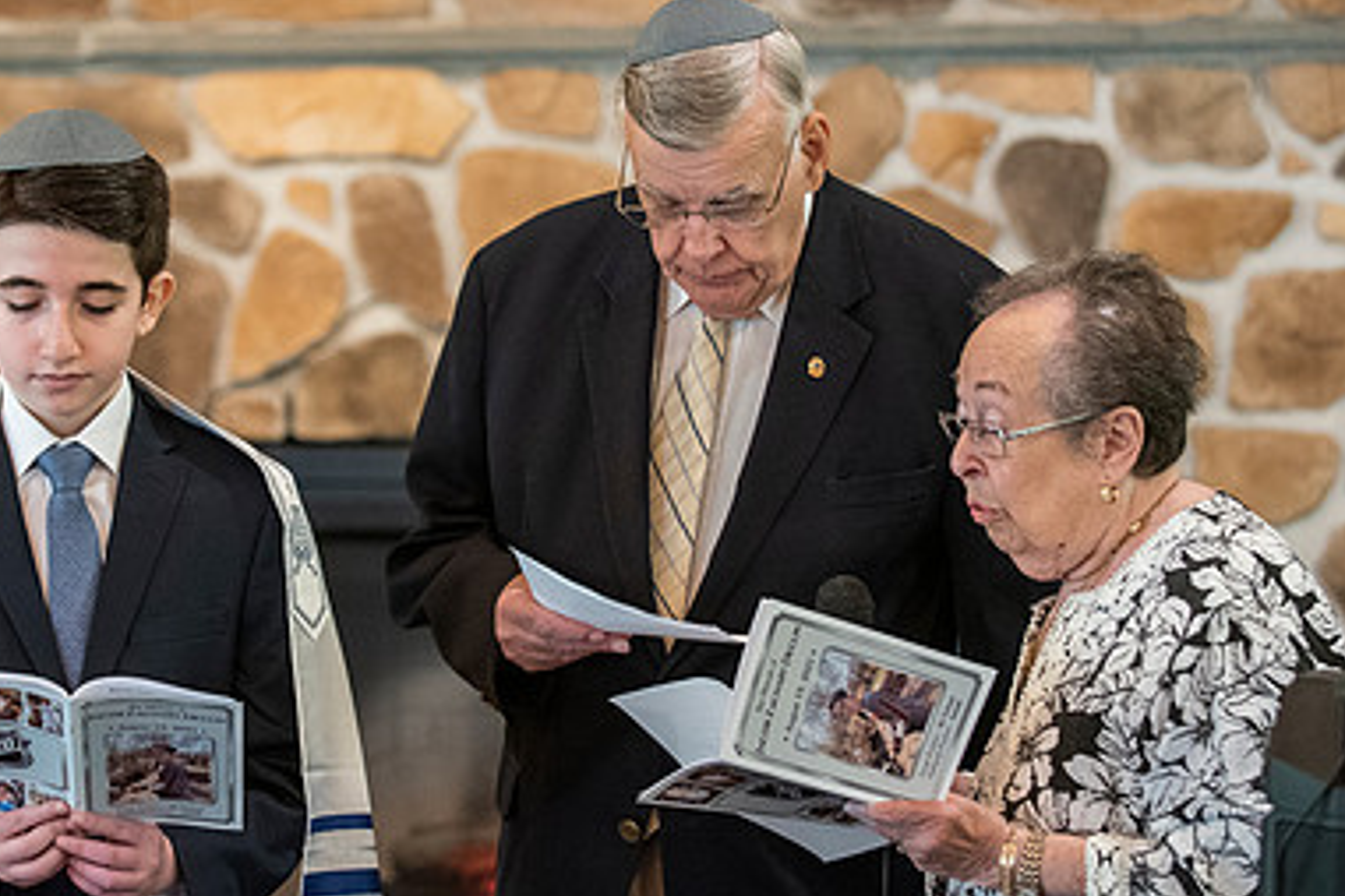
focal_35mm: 137
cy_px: 345
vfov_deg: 10.0
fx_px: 5118
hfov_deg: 14.9
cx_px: 448
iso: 3200
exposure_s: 1/60
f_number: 2.8
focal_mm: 86
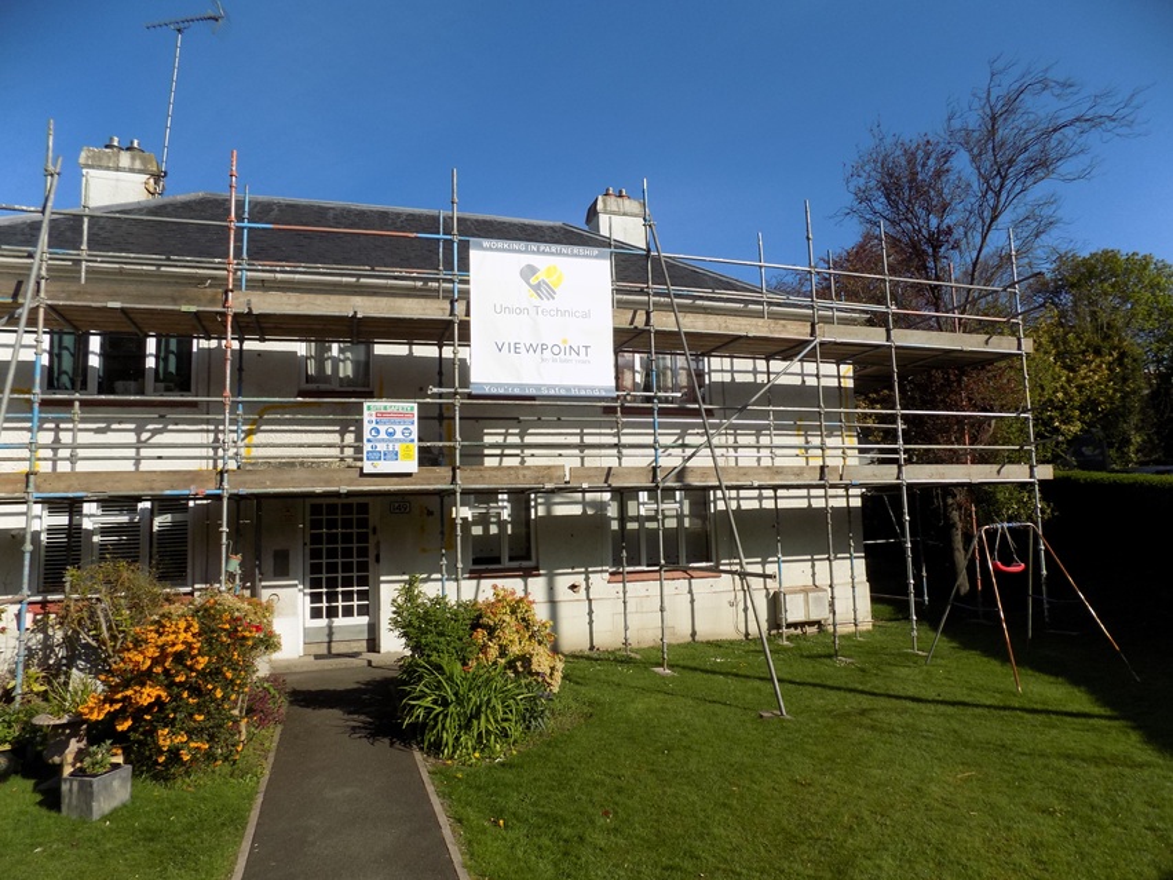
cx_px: 586
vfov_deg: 58.9
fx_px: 779
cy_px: 440
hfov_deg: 73.9
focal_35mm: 23
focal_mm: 4
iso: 80
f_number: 3.1
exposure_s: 1/1500
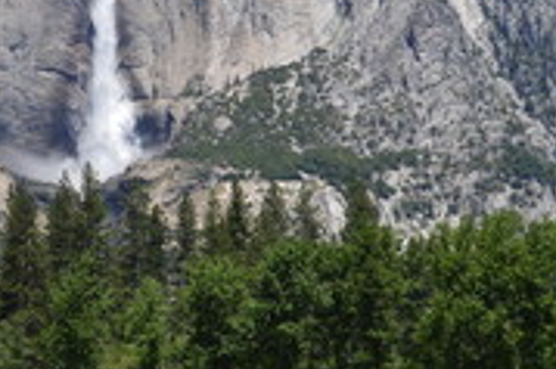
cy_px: 161
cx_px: 112
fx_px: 1450
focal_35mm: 94
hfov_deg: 21.4
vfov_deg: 14.5
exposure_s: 1/500
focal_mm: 20
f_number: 11
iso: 400
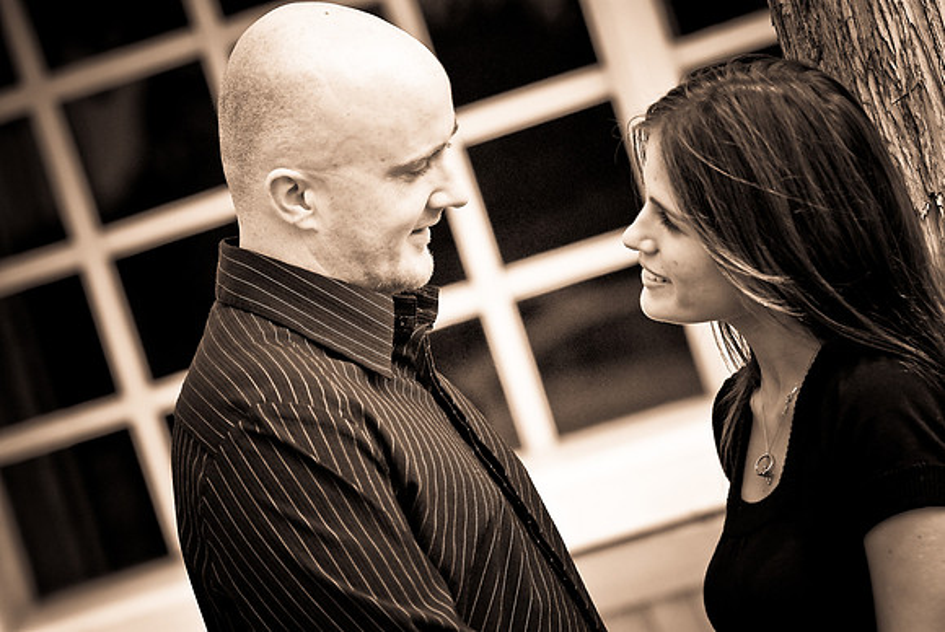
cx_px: 472
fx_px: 4138
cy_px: 316
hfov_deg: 13.0
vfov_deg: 8.7
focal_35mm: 158
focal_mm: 105
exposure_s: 1/4000
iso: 400
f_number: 2.8
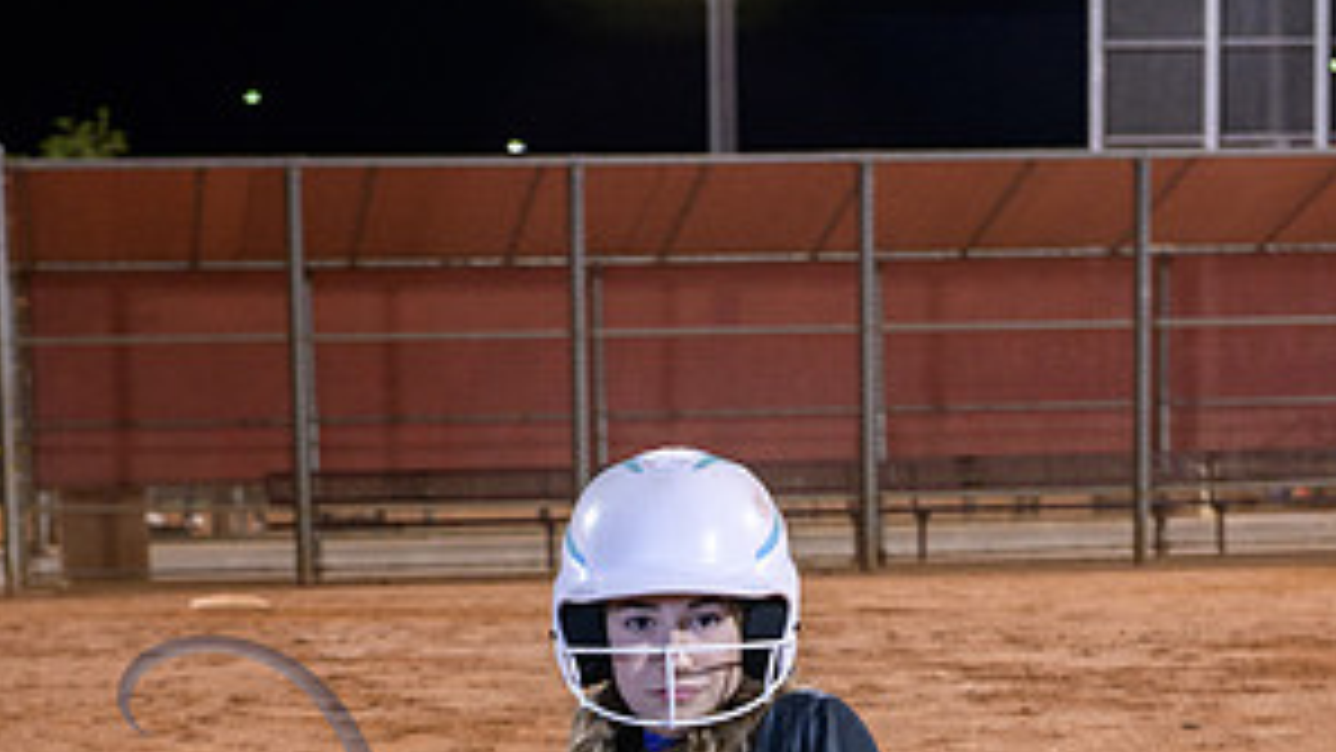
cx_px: 670
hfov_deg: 19.3
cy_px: 986
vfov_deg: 10.7
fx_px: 3932
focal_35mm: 111
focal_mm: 70
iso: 2000
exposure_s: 1/80
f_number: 5
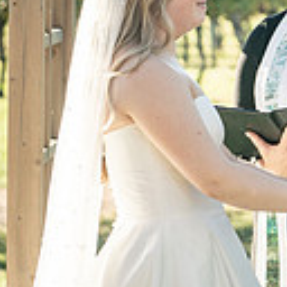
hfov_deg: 4.3
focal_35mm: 408
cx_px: 369
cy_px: -145
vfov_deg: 4.3
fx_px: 3827
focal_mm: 86
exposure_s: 1/640
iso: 100
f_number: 4
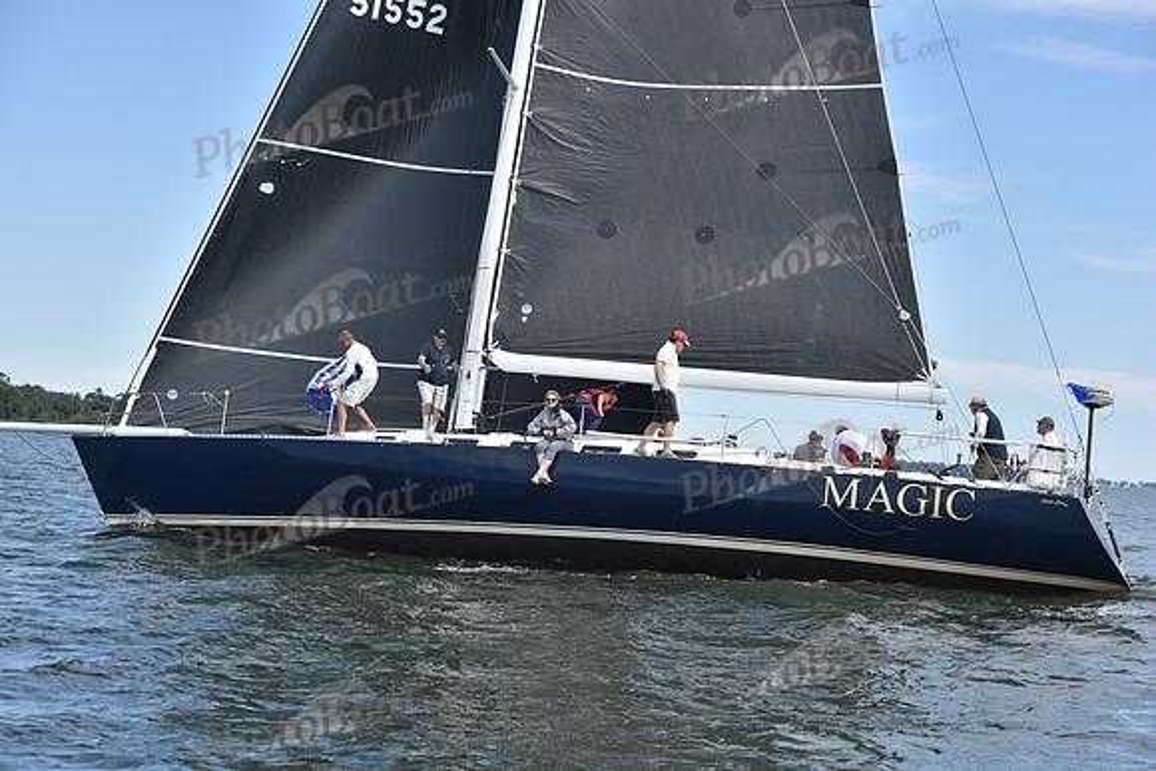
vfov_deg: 13.4
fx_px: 3276
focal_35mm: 102
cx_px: 578
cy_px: 386
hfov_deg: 20.0
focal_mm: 102
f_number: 7.1
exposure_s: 1/1000
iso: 320
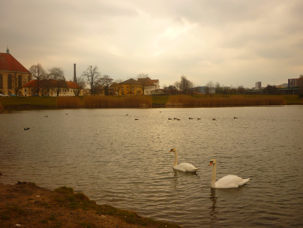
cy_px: 114
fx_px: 289
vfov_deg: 42.9
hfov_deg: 55.4
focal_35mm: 33
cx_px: 152
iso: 80
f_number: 2.8
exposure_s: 1/800
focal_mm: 5.5
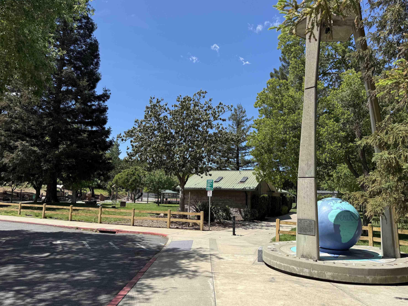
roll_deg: -1.2
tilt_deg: +7.8
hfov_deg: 69.4
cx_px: 210
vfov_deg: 54.9
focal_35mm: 25
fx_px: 295
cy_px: 152
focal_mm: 6.76
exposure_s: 1/3584
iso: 80
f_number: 1.78
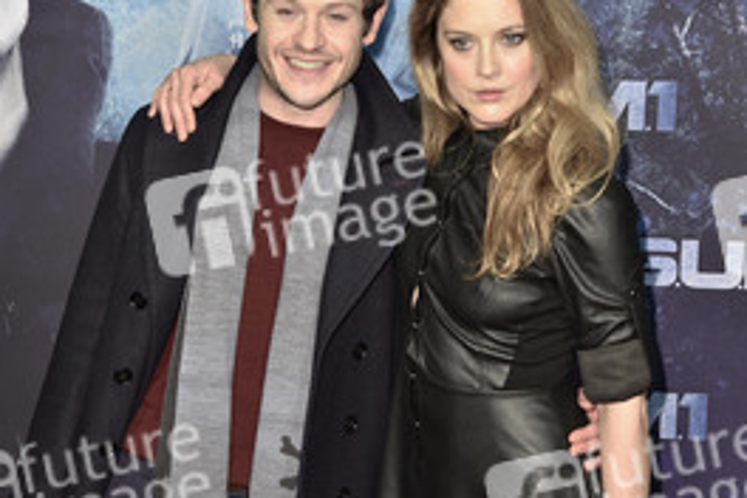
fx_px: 2075
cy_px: 351
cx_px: 374
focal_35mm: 100
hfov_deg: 20.4
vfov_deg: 13.7
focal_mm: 66
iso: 1250
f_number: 5.6
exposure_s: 1/125
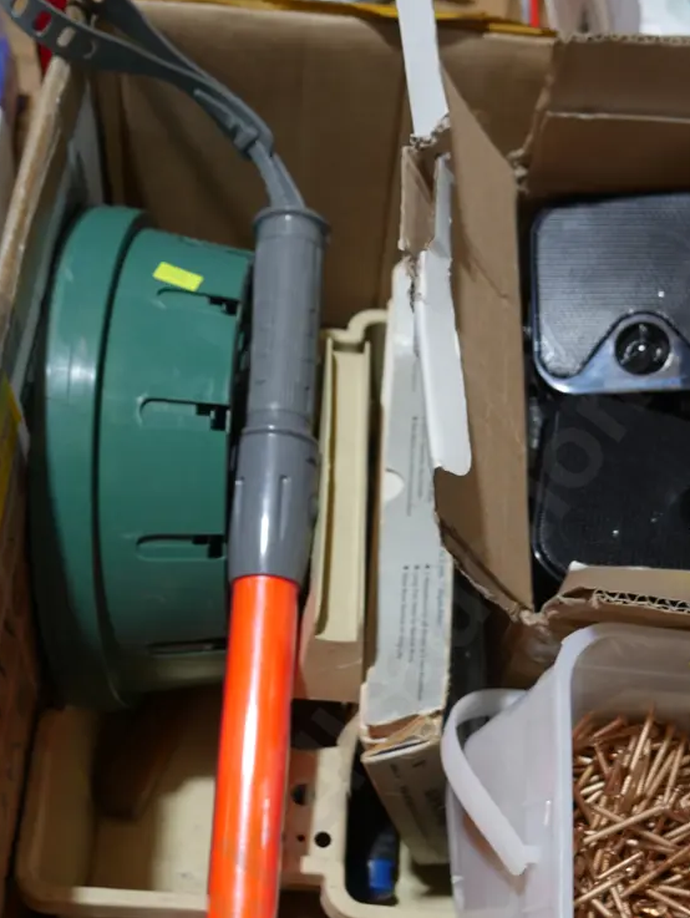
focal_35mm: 50
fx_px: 1327
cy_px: 605
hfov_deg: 29.0
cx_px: 460
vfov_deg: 37.8
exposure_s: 1/60
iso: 200
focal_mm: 18
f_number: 4
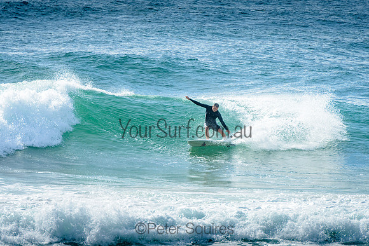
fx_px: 5028
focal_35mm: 490
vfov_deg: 2.8
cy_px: 115
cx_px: 181
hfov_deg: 4.2
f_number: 8
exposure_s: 1/1600
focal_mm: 400
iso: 200
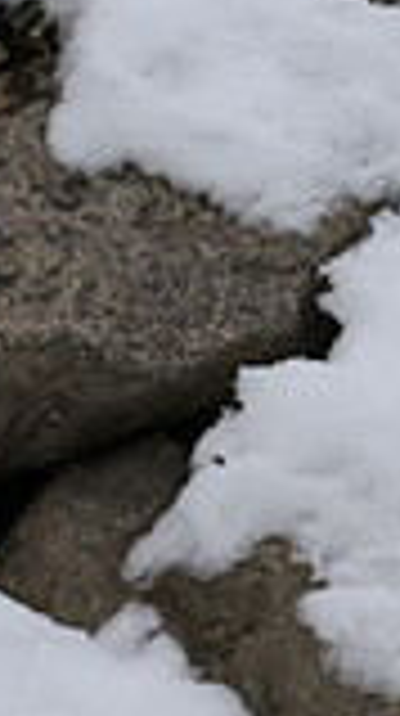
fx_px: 28976
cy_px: 41
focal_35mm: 1531
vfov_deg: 1.4
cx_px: -845
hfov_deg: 0.8
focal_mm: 400
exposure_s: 1/1250
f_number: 4
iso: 2500
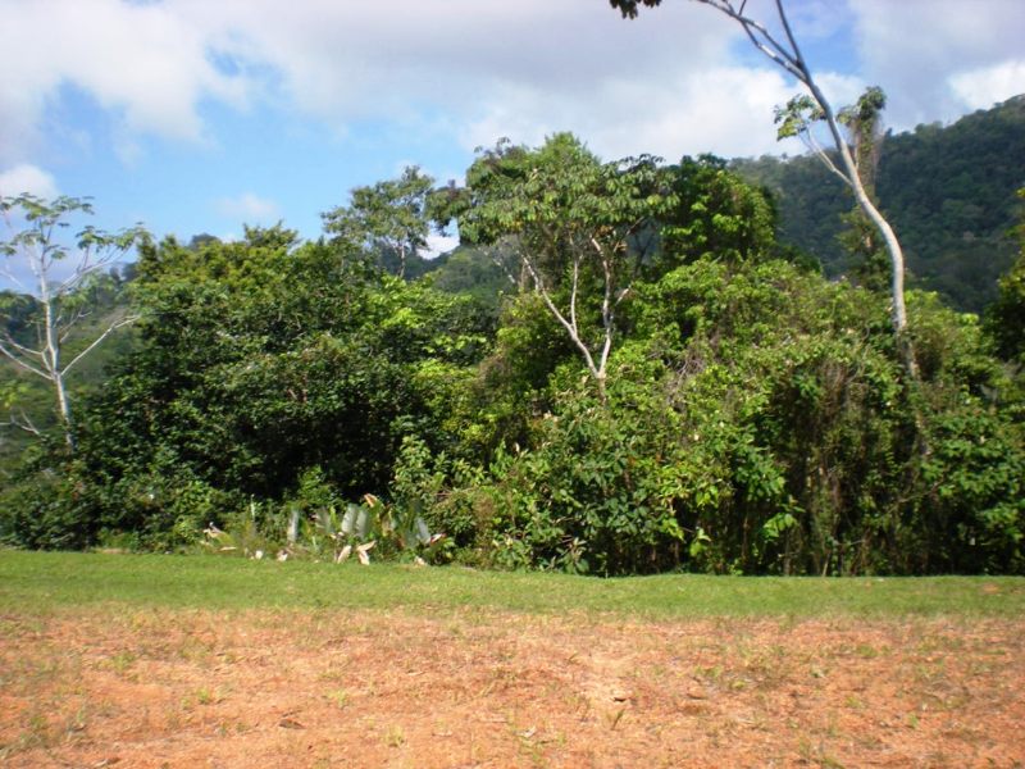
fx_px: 1125
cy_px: 384
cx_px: 512
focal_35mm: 38
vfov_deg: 37.7
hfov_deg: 49.0
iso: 64
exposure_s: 1/355
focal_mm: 6.3
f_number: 4.6
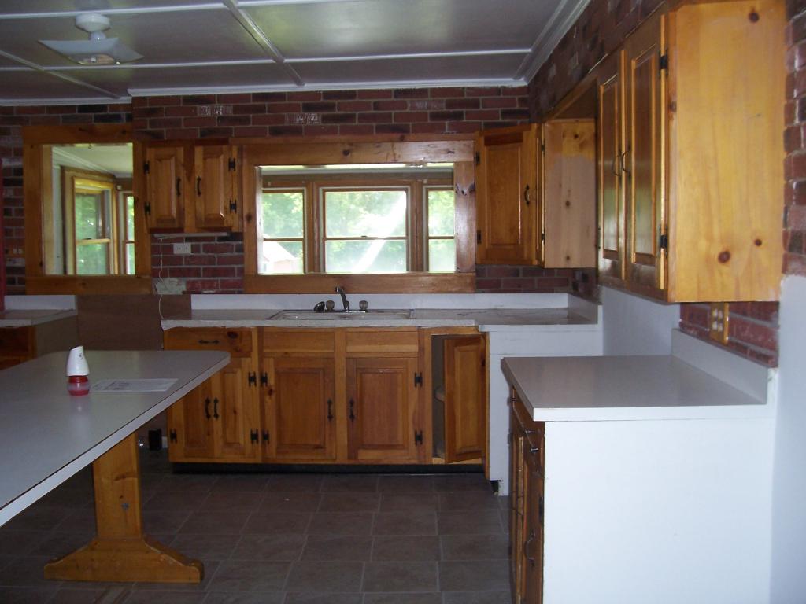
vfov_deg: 41.8
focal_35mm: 34
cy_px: 302
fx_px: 792
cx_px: 403
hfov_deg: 54.0
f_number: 2.7
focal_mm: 5.6
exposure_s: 1/60
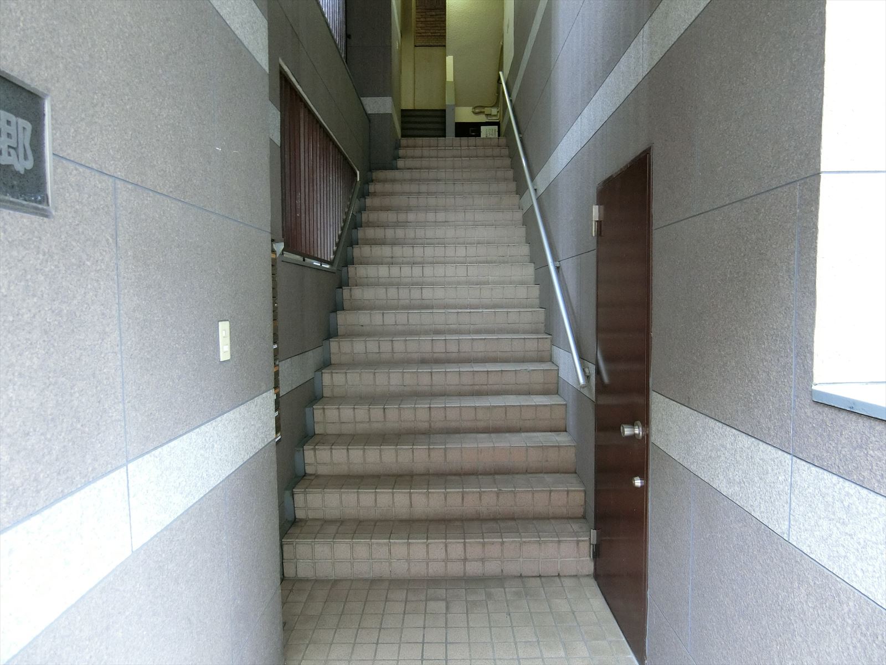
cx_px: 443
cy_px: 332
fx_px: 486
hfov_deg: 84.7
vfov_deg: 68.7
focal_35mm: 19
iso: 400
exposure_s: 1/80
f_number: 2.7
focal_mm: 4.06
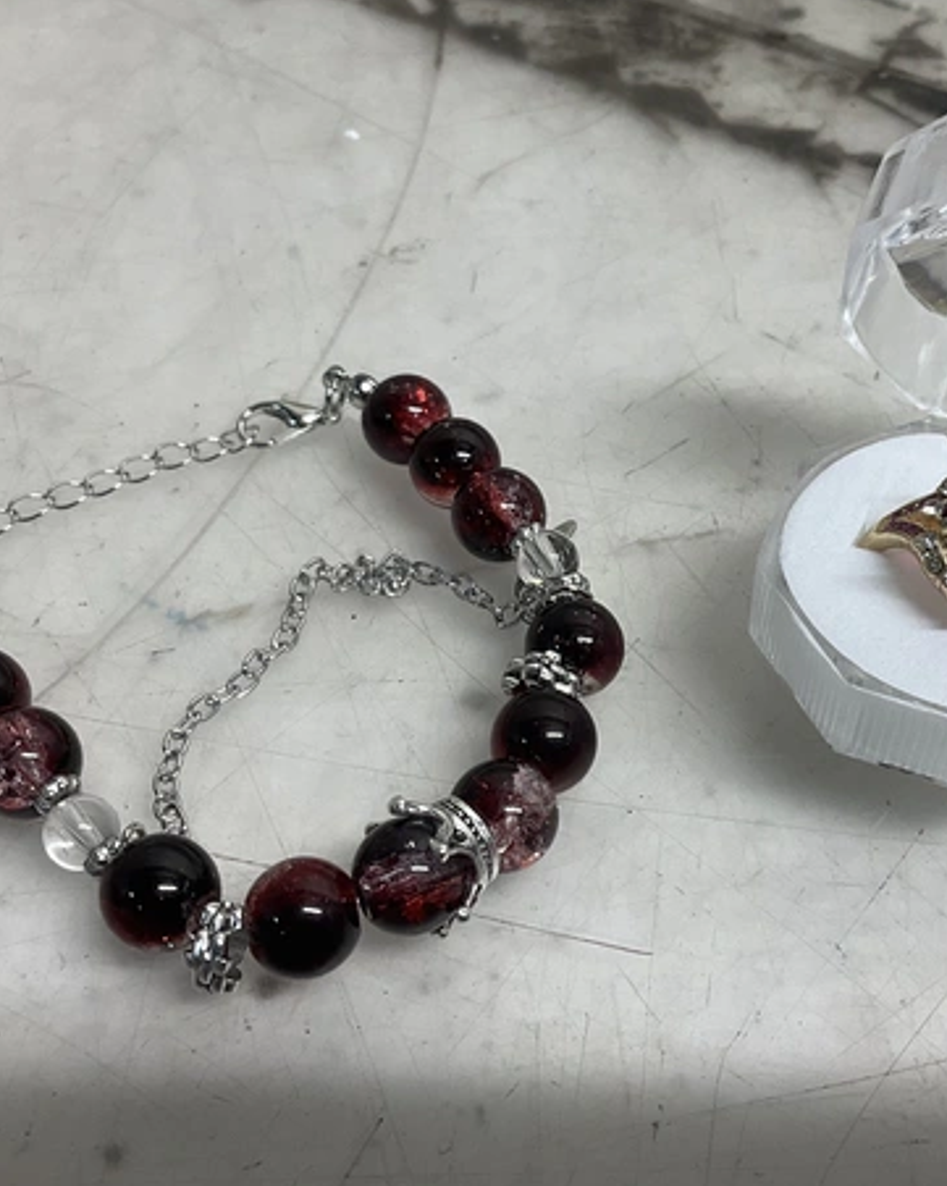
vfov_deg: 39.6
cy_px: 558
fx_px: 1648
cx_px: 561
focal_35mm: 47
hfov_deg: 32.0
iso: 64
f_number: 1.8
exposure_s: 1/120
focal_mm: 3
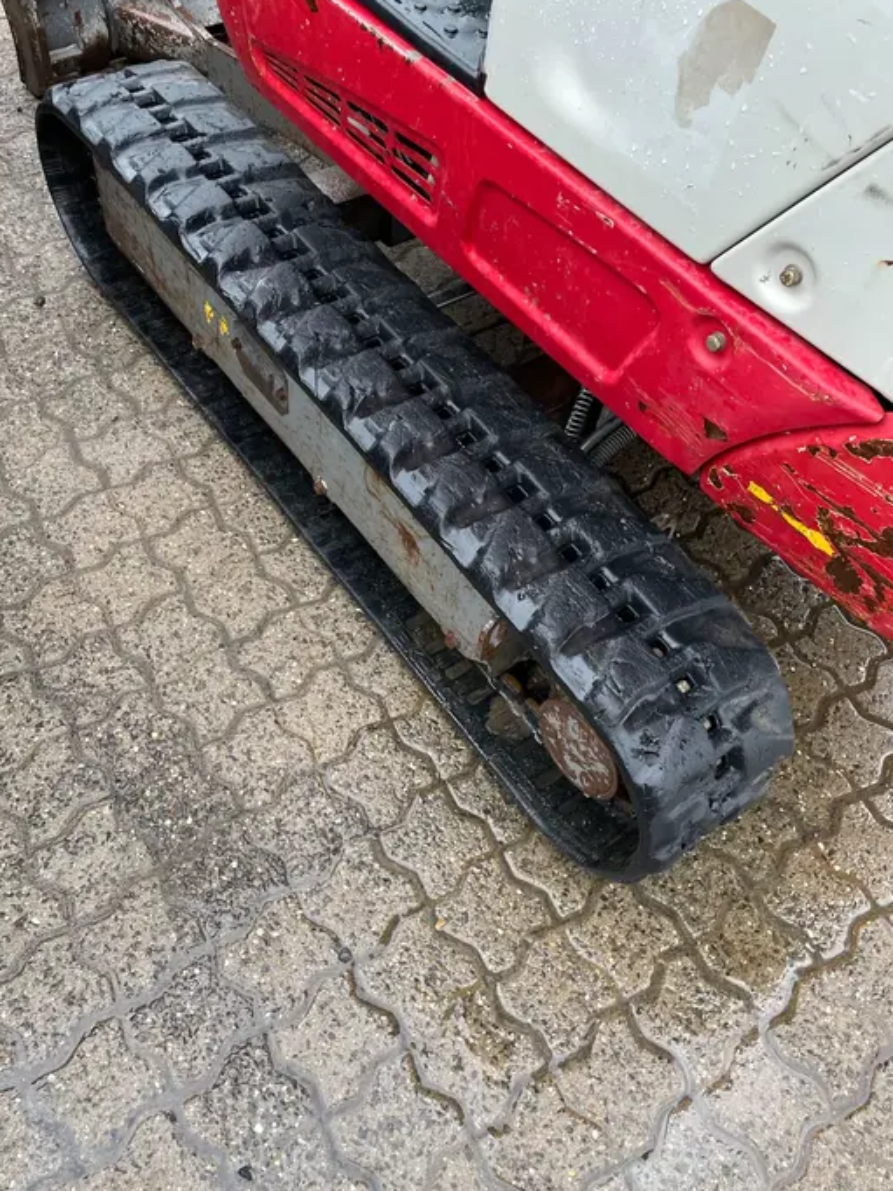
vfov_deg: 63.4
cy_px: 604
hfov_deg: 49.8
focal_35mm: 28
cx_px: 435
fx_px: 963
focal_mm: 4.2
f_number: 1.6
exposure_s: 1/104
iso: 125
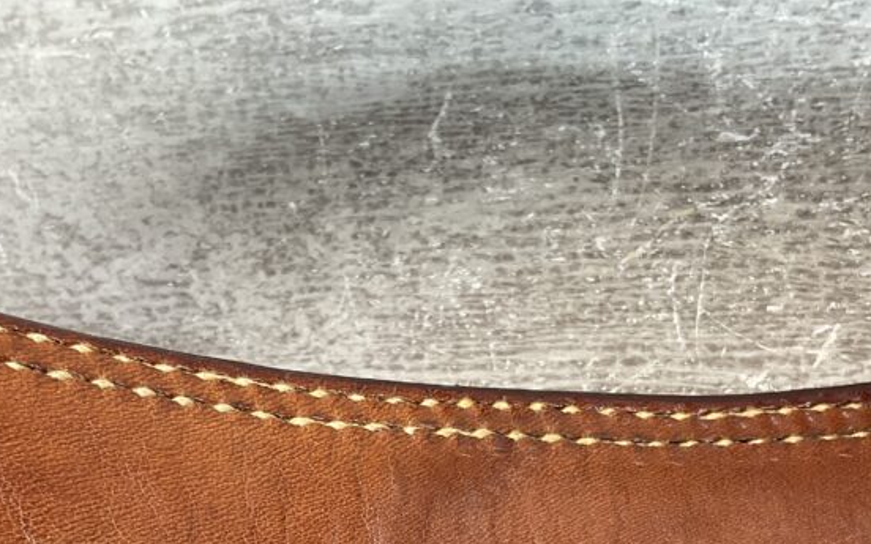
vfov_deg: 21.5
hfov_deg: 35.7
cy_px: 604
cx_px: 407
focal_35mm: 57
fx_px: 1353
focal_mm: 3
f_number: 1.8
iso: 40
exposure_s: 1/120
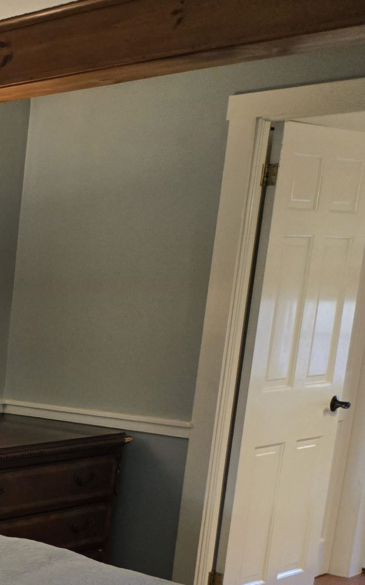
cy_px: 455
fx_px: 971
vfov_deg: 32.7
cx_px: -356
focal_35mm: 61
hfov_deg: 16.5
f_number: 1.8
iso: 500
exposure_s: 1/120
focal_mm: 5.4
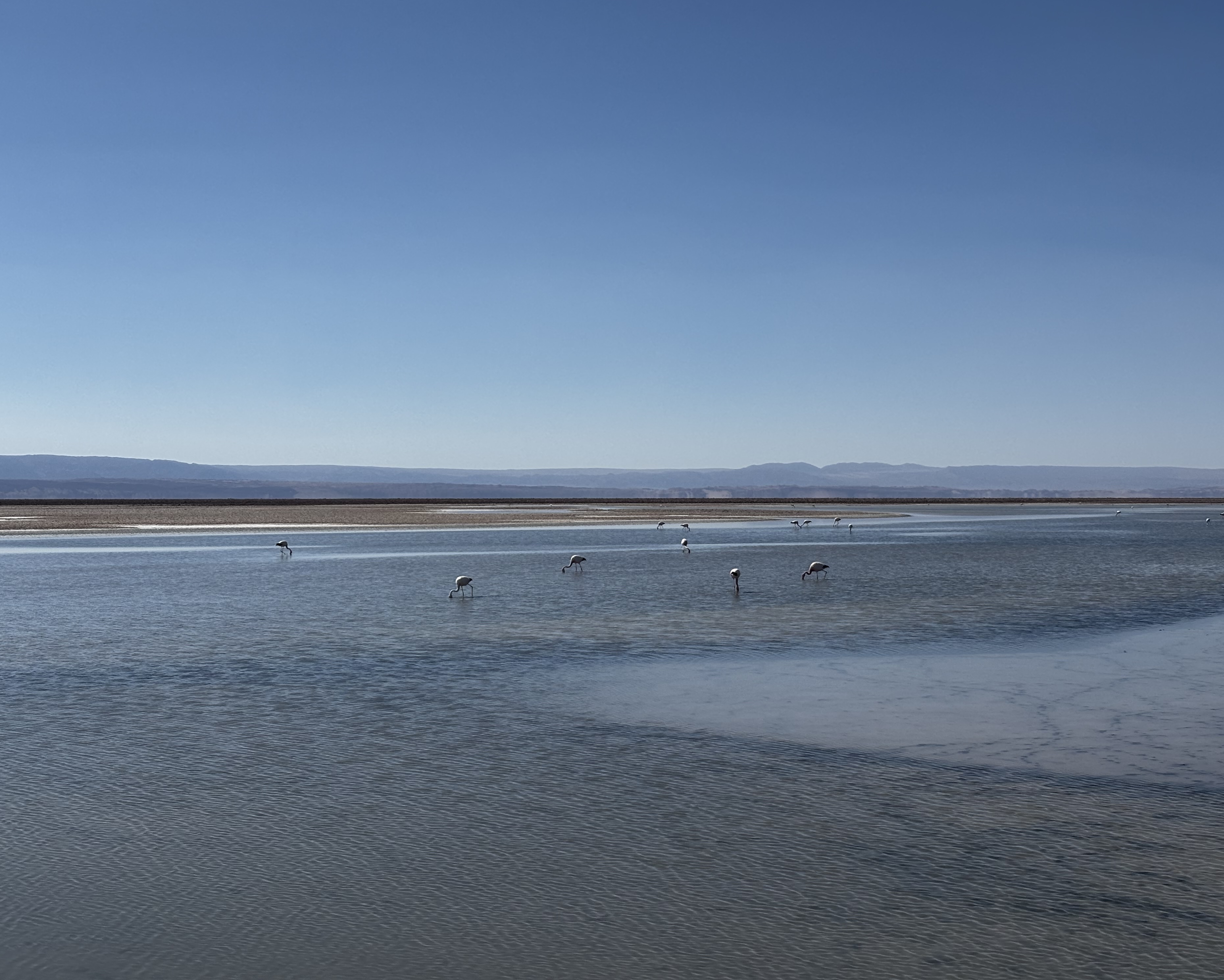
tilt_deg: +0.6
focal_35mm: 55
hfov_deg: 34.1
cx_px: 658
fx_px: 1992
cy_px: 483
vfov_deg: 27.6
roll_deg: -0.4
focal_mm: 5.96
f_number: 1.6
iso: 32
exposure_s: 1/5952
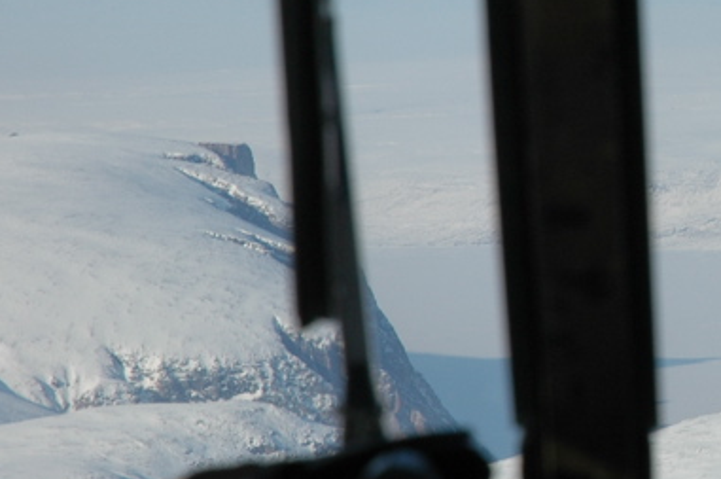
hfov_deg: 7.2
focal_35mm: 282
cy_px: 148
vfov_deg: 4.9
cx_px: 907
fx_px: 5641
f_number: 10
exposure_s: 1/400
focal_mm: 70
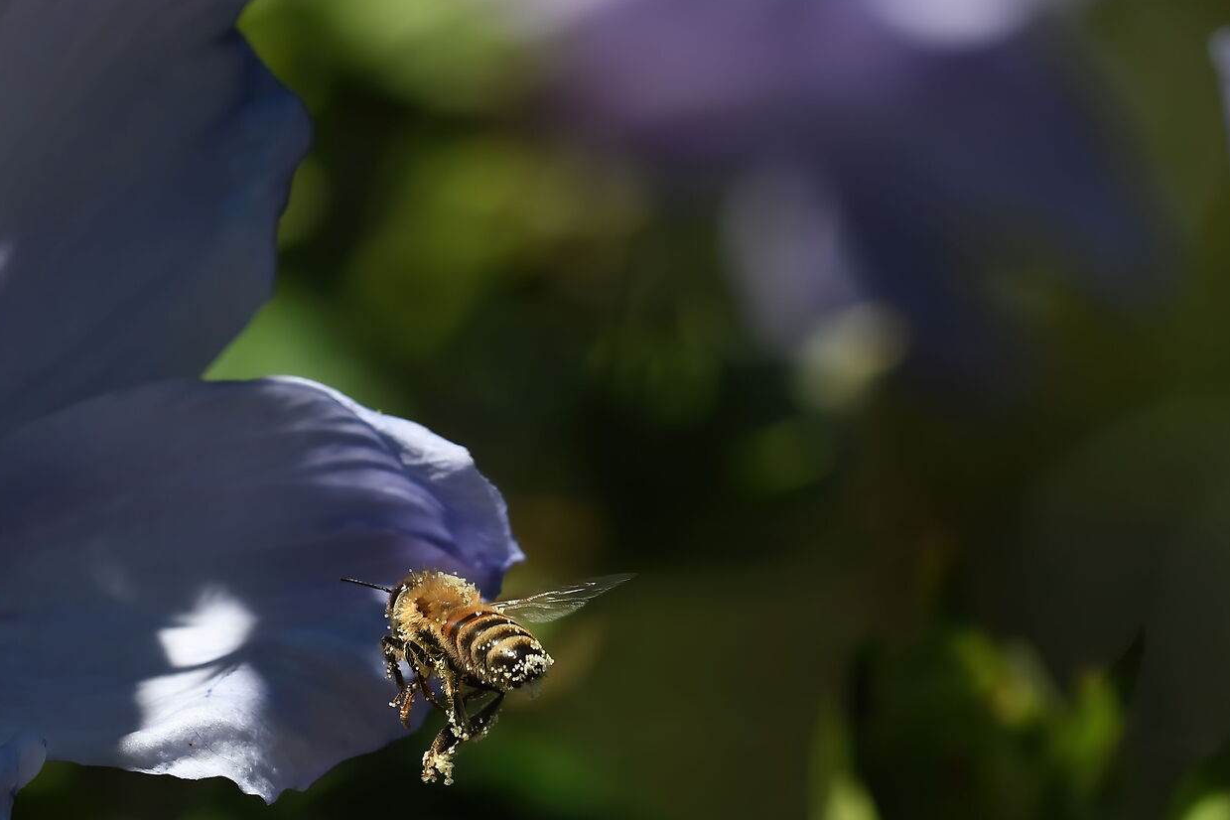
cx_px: 498
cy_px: 629
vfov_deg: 3.2
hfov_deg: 4.7
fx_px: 14896
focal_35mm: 436
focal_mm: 150
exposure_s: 1/1000
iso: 320
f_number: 8
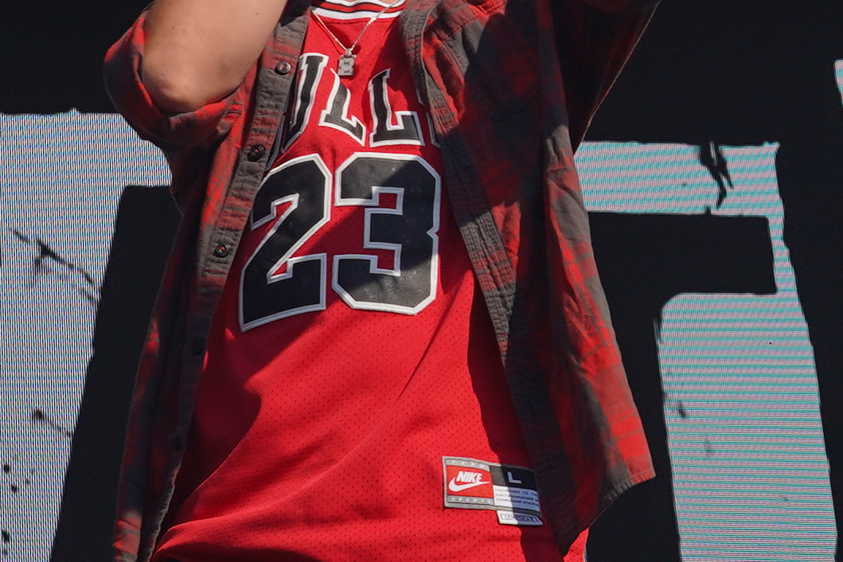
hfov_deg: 12.0
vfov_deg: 8.1
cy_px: 162
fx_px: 3981
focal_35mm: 170
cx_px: 781
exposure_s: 1/500
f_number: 8
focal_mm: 30
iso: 100
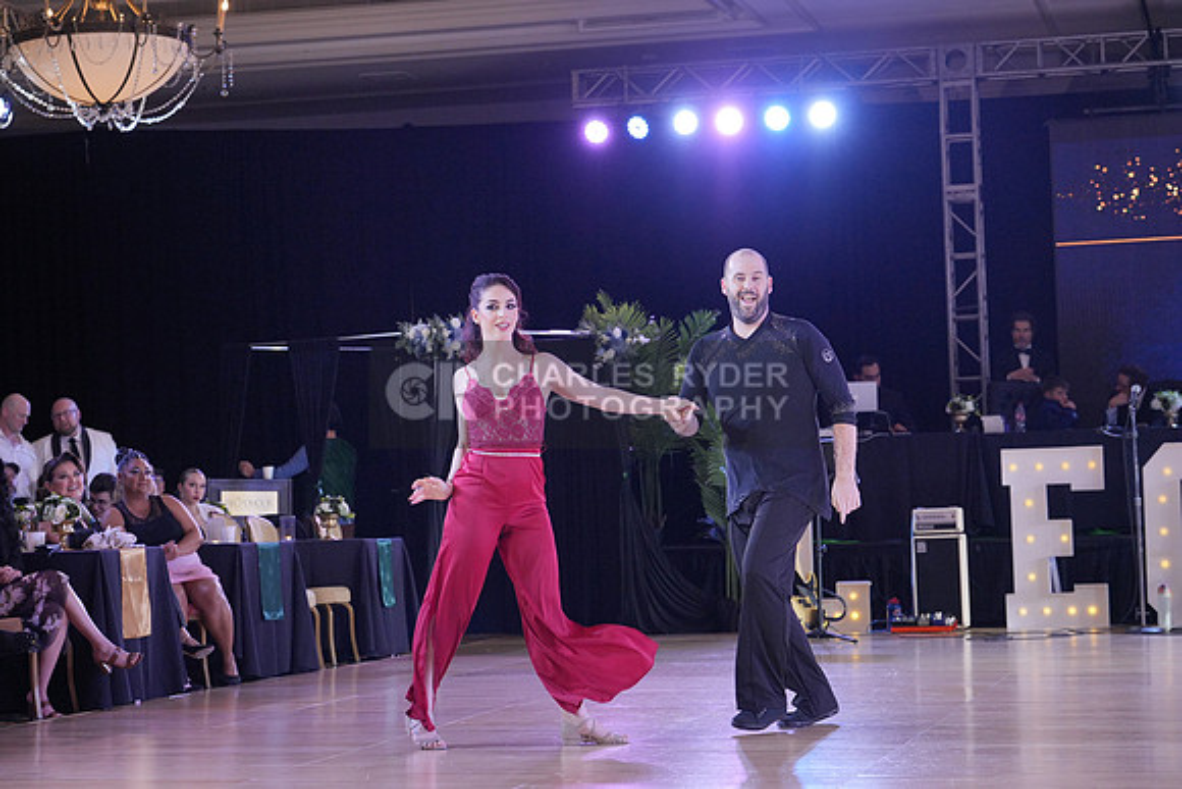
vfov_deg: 17.1
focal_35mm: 80
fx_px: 2627
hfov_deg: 25.4
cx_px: 591
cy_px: 394
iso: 2500
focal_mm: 80
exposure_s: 1/500
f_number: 4
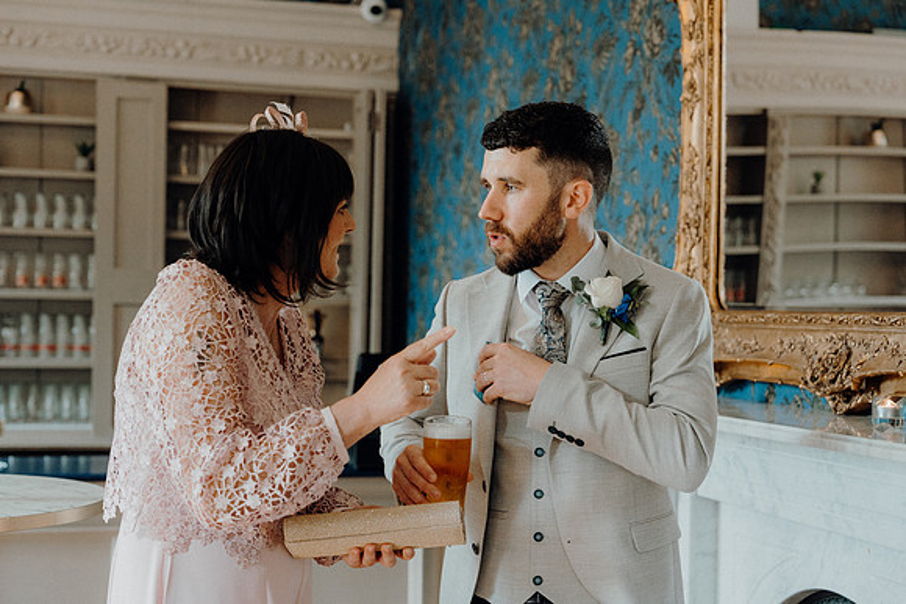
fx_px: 1460
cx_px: 453
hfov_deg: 34.5
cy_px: 302
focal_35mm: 58
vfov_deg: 23.4
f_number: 3.5
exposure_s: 1/160
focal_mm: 58
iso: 3200
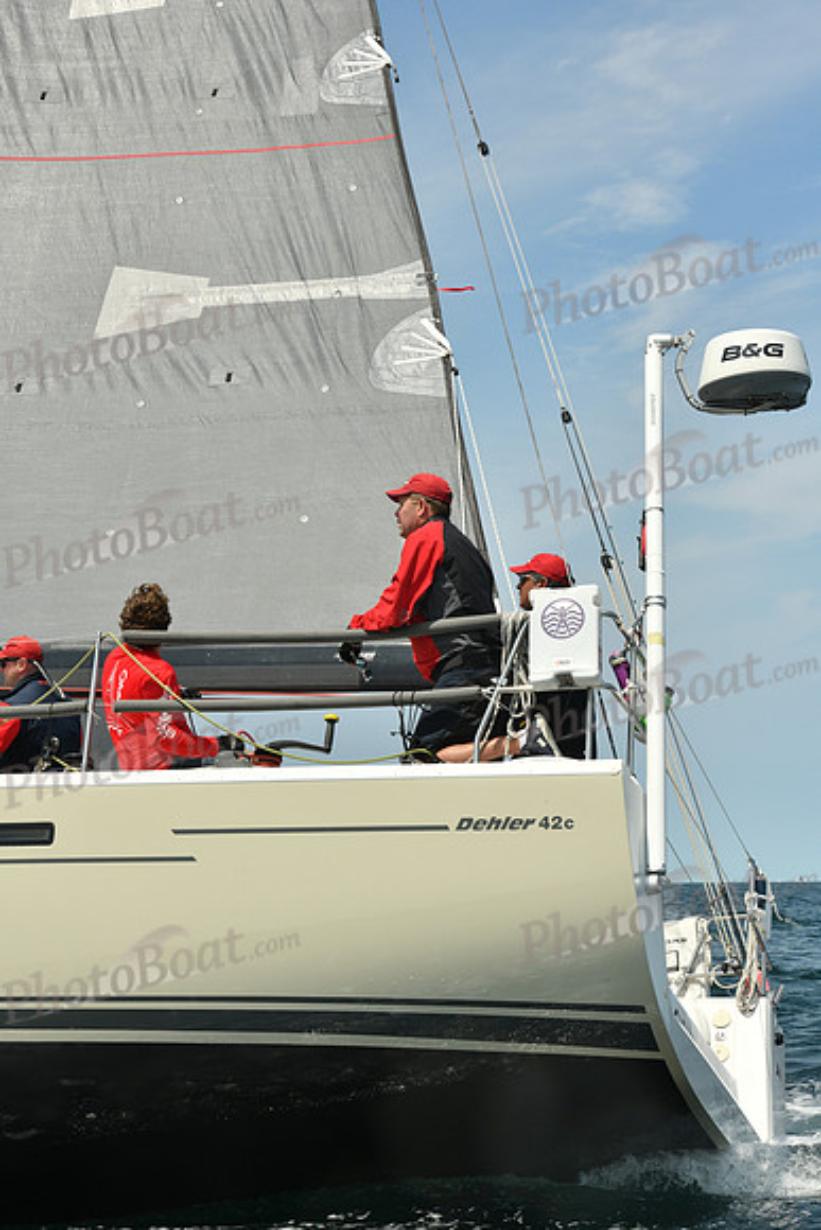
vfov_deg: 28.8
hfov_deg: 19.5
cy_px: 615
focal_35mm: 70
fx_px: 2393
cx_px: 410
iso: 320
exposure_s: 1/1000
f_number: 10
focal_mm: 70
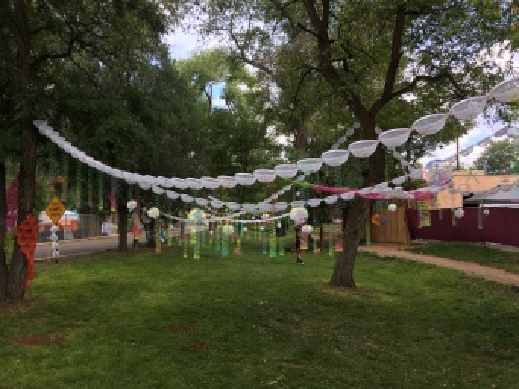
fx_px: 464
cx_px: 253
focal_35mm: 31
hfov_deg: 58.4
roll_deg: +1.1
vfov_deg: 45.4
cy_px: 202
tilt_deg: +3.4
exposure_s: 1/296
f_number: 2.2
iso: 25
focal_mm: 4.15
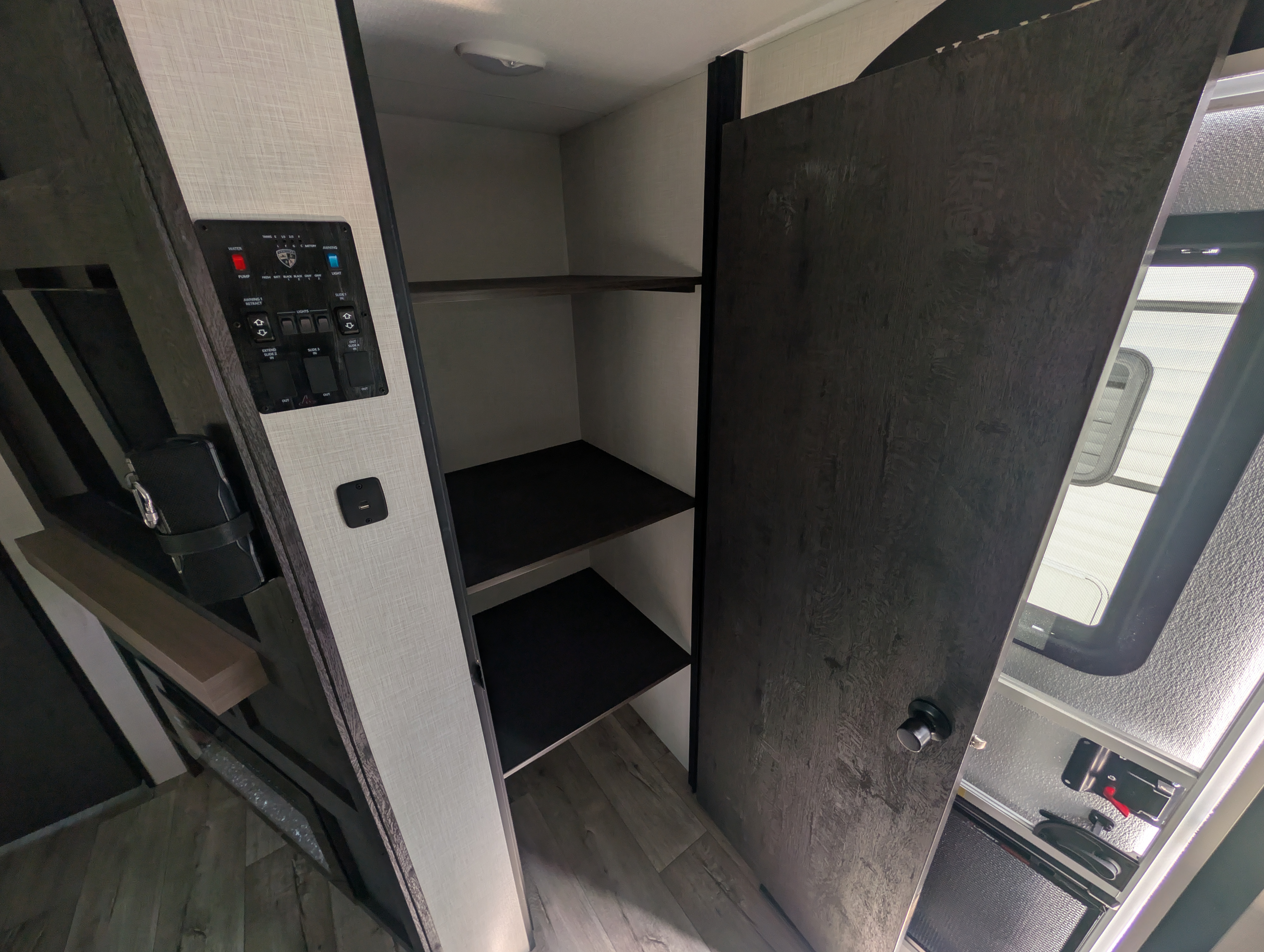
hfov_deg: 110.5
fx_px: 439
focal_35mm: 12
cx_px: 632
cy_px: 476
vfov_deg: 94.6
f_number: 1.7
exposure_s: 1/91
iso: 37
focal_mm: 2.02
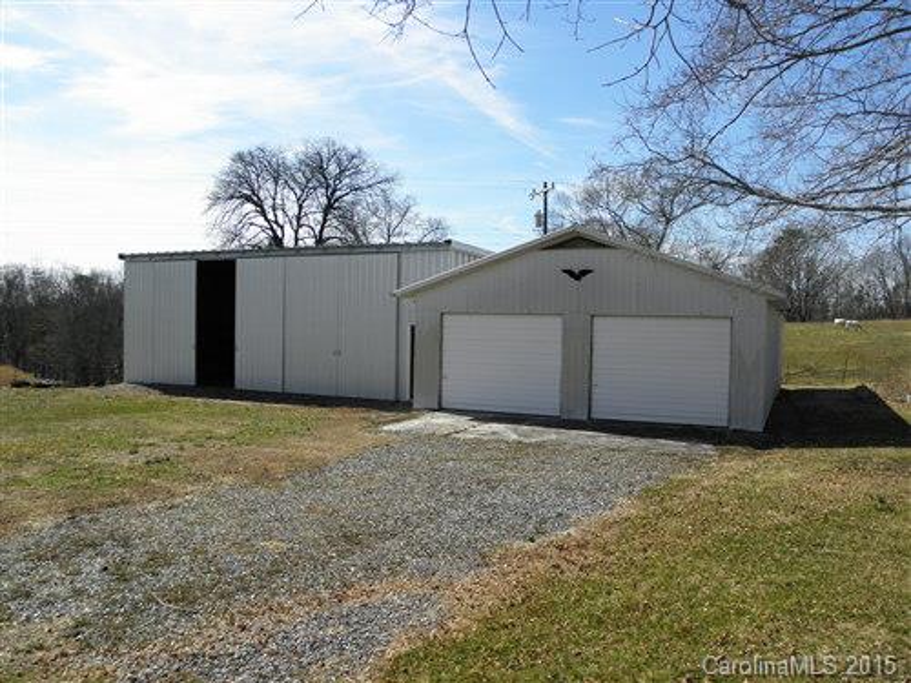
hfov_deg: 63.4
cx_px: 456
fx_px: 737
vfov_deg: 49.7
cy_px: 342
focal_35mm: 28
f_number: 7
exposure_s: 1/320
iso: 100
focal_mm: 5
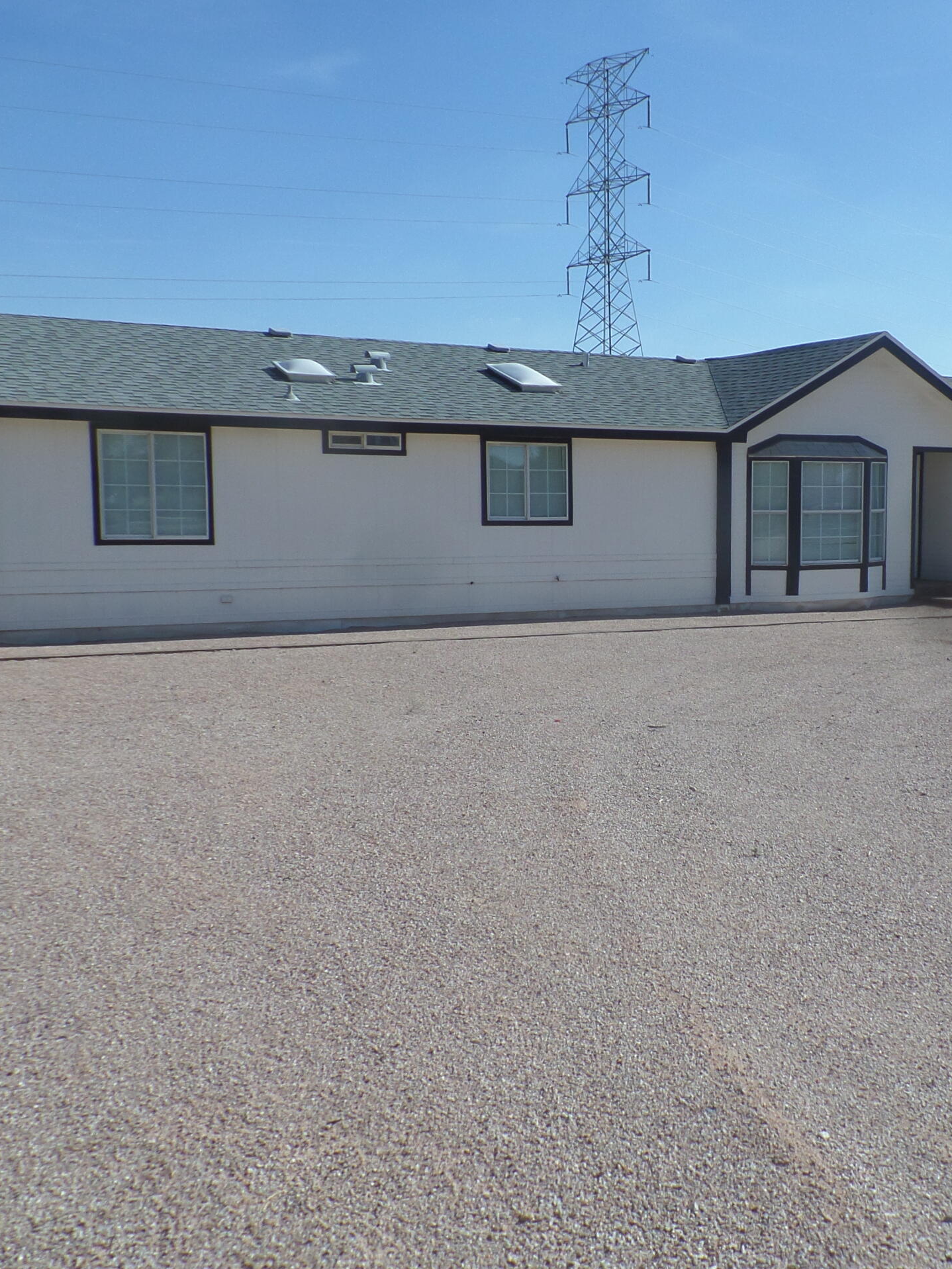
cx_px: 640
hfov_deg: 39.2
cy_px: 676
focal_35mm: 36
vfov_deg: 51.3
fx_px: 1320
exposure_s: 1/1000
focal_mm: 4.1
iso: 100
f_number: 4
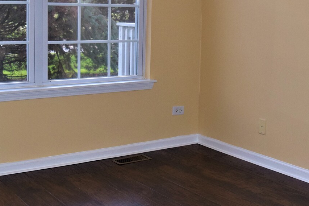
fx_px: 489
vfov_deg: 23.6
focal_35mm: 57
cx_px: 170
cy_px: 65
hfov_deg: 35.0
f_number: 4.5
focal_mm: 20
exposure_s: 1/80
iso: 800
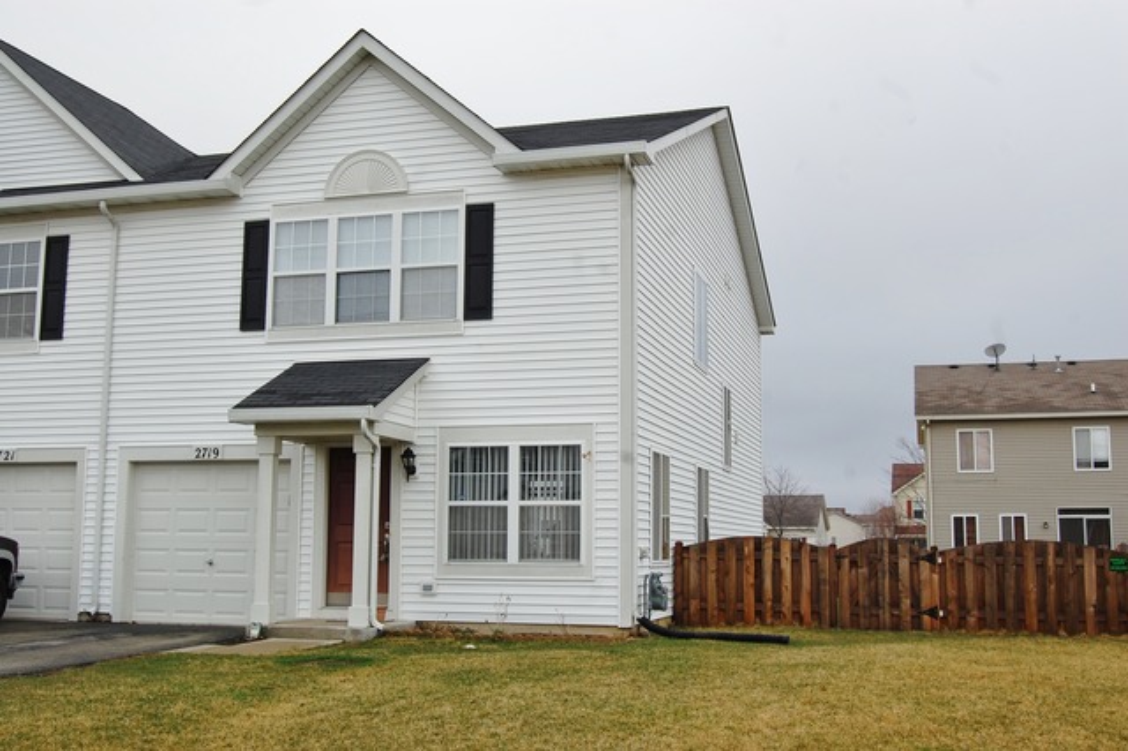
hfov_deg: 49.6
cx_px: 564
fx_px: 1221
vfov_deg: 34.2
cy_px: 376
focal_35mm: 39
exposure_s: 1/320
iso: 200
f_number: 9
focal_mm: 26
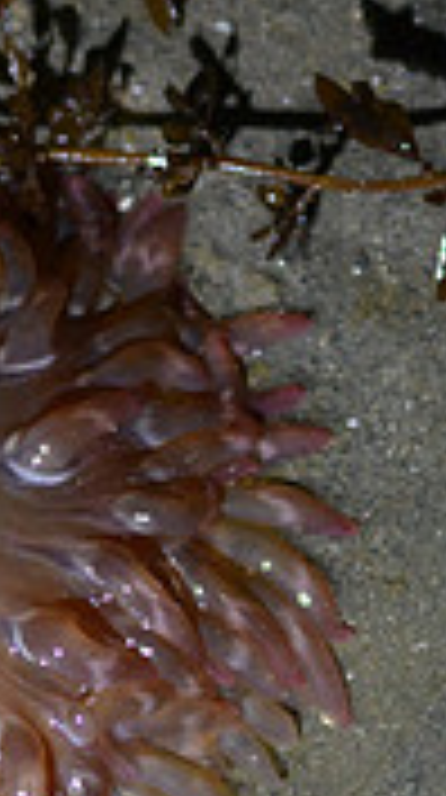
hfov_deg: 5.8
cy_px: 463
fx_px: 4350
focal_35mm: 206
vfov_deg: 10.5
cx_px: -117
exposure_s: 1/125
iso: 1600
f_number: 2.8
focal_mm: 40
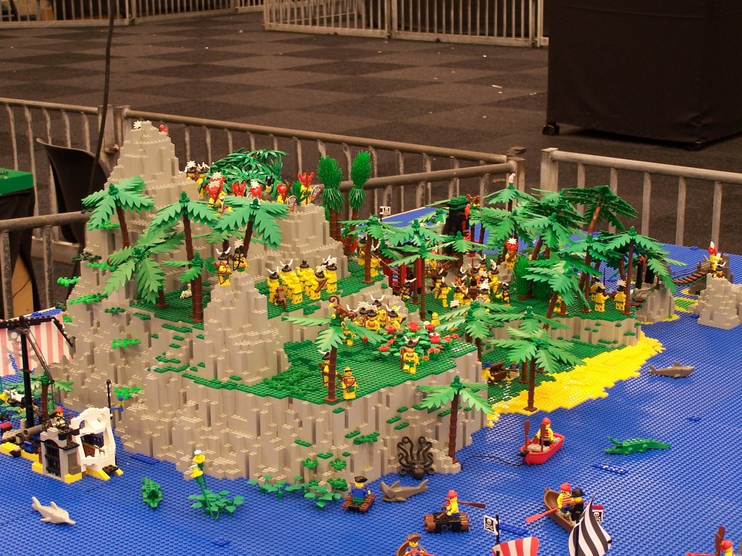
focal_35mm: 67
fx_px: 1436
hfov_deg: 29.0
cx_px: 371
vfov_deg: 21.9
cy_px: 278
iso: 80
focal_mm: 11.1
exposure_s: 1/2
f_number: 3.2
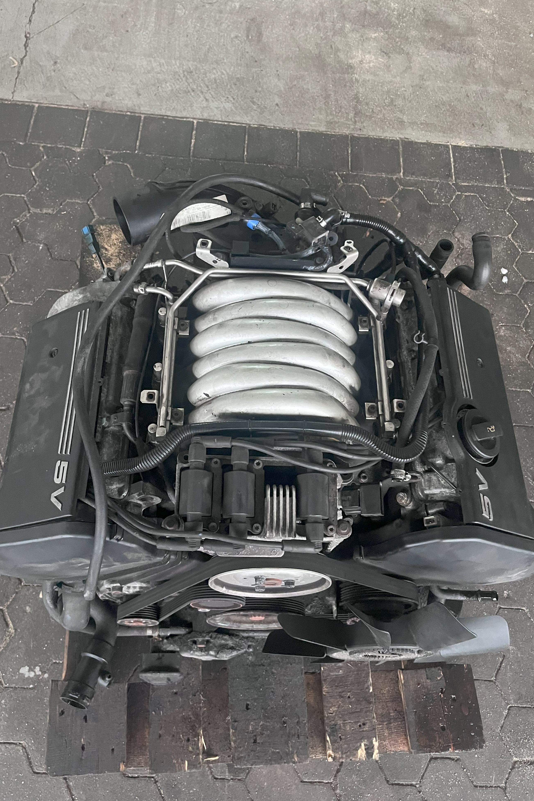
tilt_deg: -63.9
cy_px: 410
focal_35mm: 28
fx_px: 623
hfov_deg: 46.4
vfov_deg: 65.5
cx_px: 261
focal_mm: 5.1
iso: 500
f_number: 1.6
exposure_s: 1/46
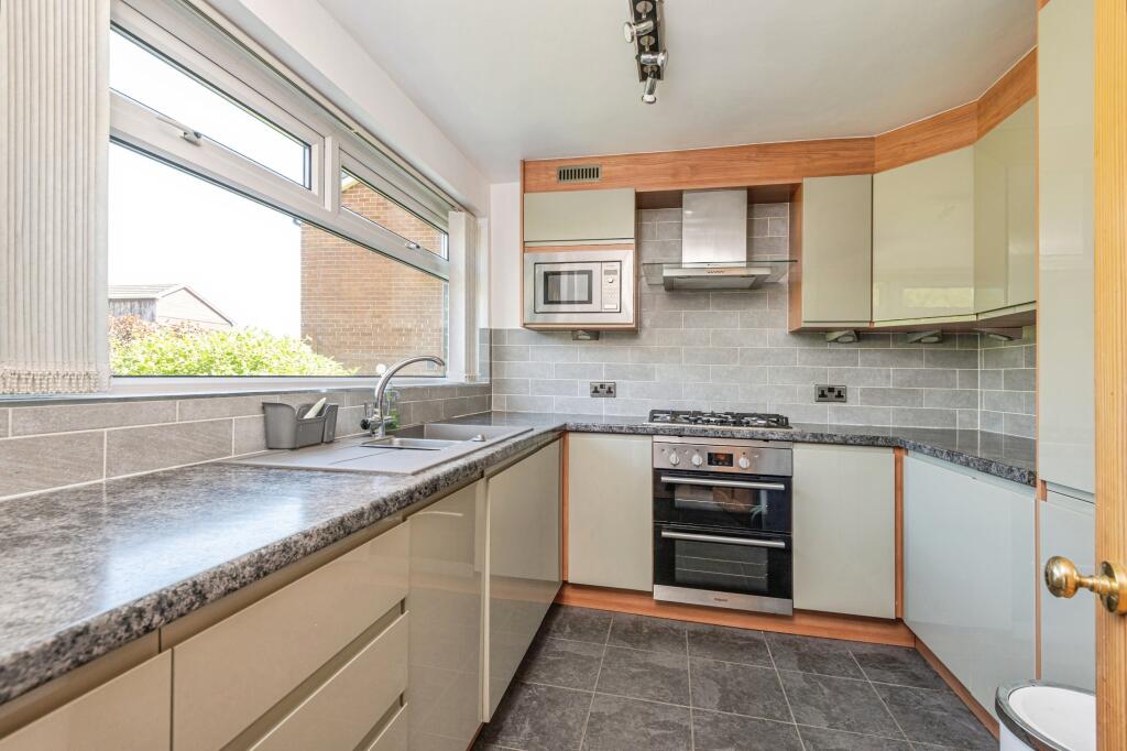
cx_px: 564
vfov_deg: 73.7
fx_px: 501
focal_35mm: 16
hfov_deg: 96.8
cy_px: 376
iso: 320
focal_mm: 16
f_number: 8
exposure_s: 1/30
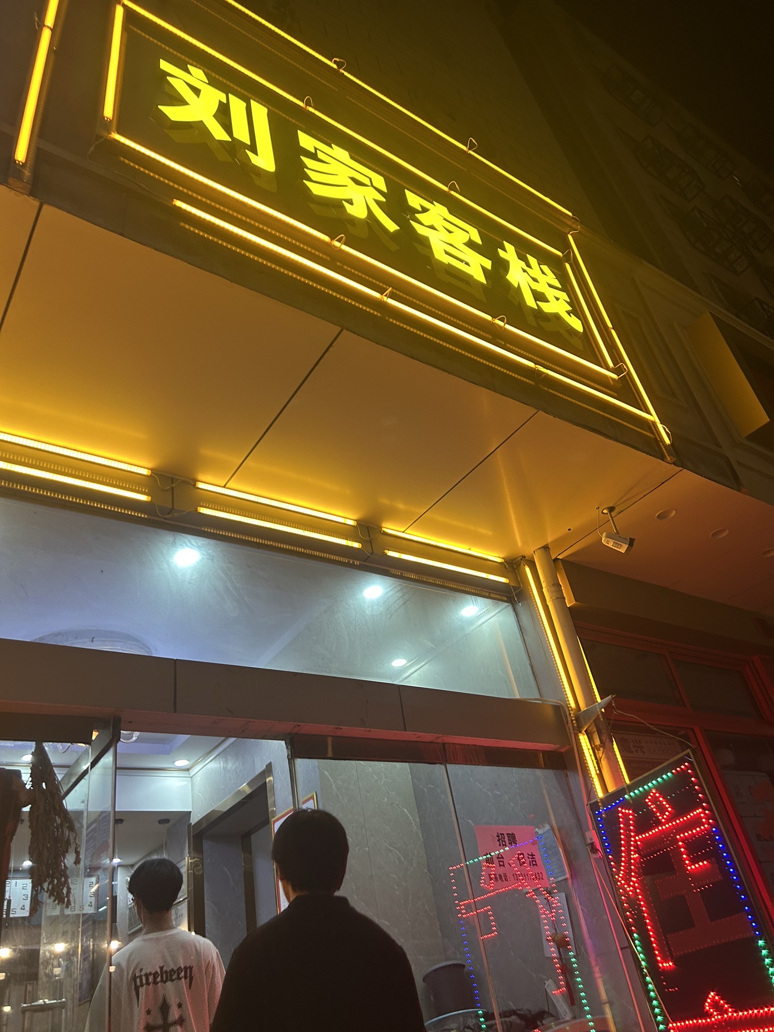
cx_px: 387
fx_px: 775
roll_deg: +12.6
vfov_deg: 67.3
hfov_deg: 53.1
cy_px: 516
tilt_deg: +35.8
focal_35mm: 26
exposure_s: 1/50
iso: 100
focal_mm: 5.7
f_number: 1.5
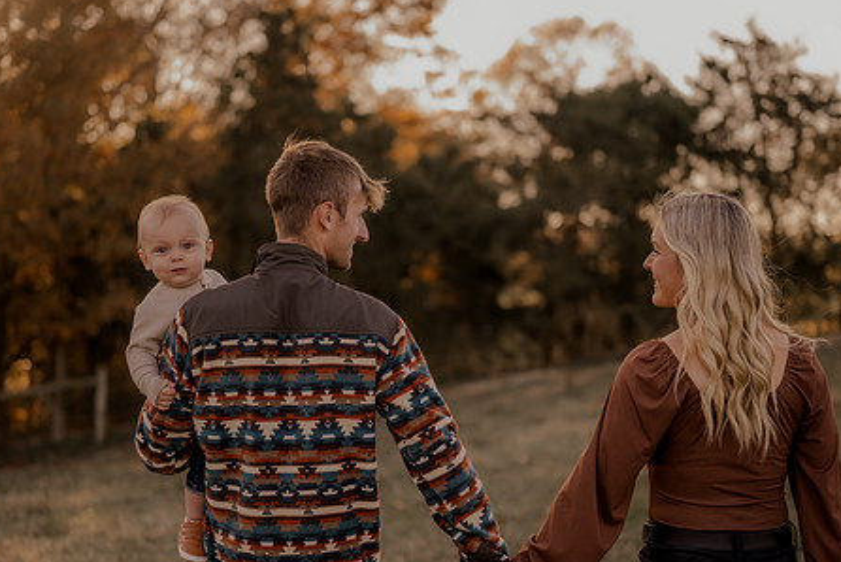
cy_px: 340
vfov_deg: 20.9
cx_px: 373
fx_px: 1519
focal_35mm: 65
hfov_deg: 30.9
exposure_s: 1/1250
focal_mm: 50
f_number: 1.8
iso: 250
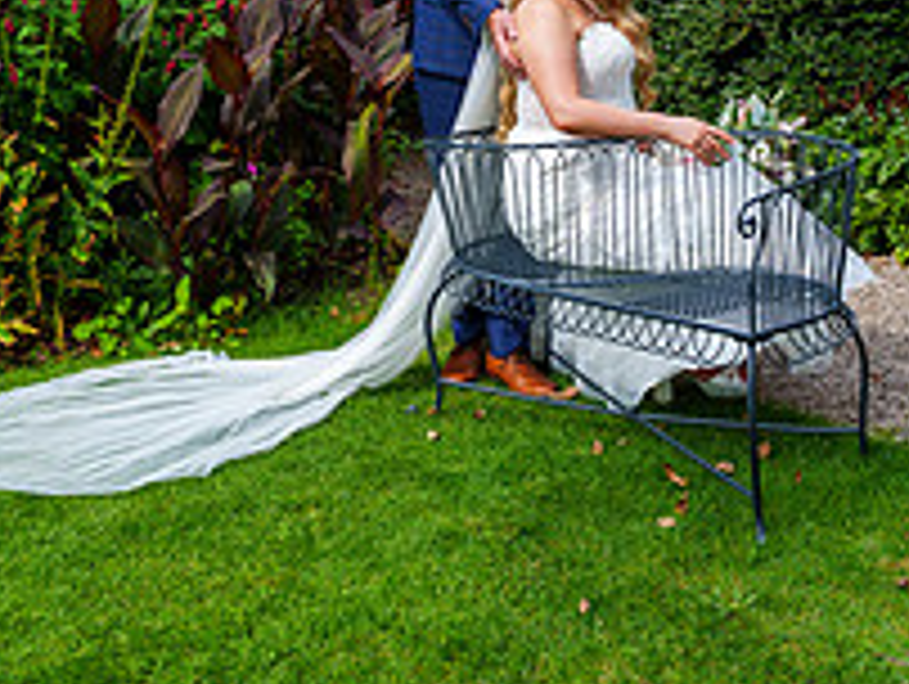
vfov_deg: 22.3
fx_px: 1630
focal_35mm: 62
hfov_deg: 31.1
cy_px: -81
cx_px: 490
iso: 200
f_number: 5
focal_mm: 29
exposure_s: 1/800
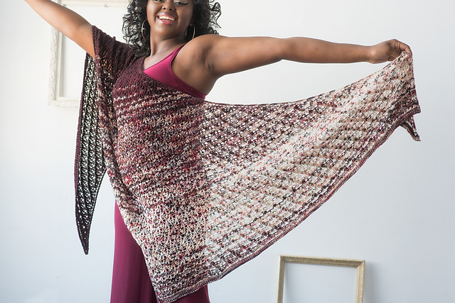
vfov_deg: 16.1
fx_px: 1074
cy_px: 152
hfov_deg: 23.9
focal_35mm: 85
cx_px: 228
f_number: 5
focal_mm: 85
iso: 1000
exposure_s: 1/160
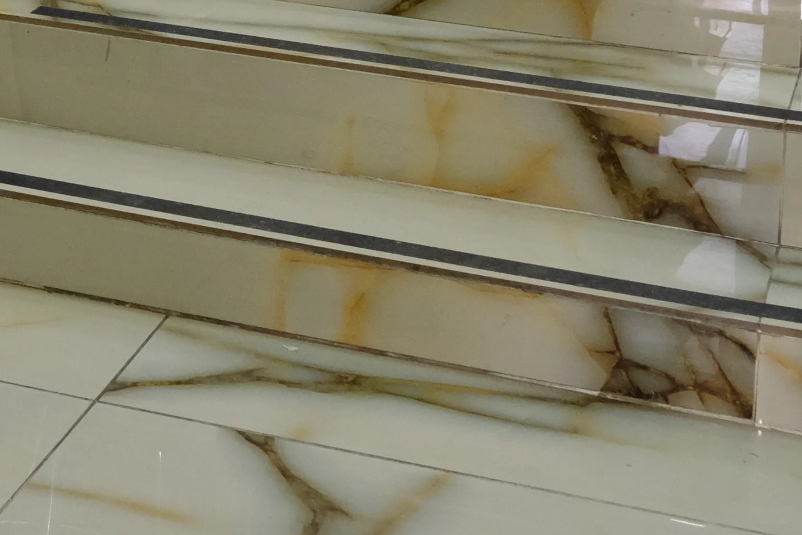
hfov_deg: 18.8
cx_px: -228
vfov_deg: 12.4
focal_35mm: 101
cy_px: -423
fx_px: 2250
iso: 3200
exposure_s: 1/70
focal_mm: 16
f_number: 3.2
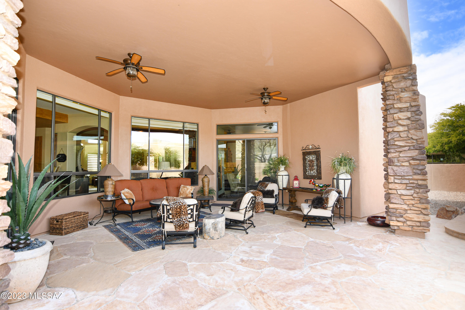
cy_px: 155
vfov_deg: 73.7
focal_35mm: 16
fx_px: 207
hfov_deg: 96.7
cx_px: 232
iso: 200
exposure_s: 1/100
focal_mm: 11
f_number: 5
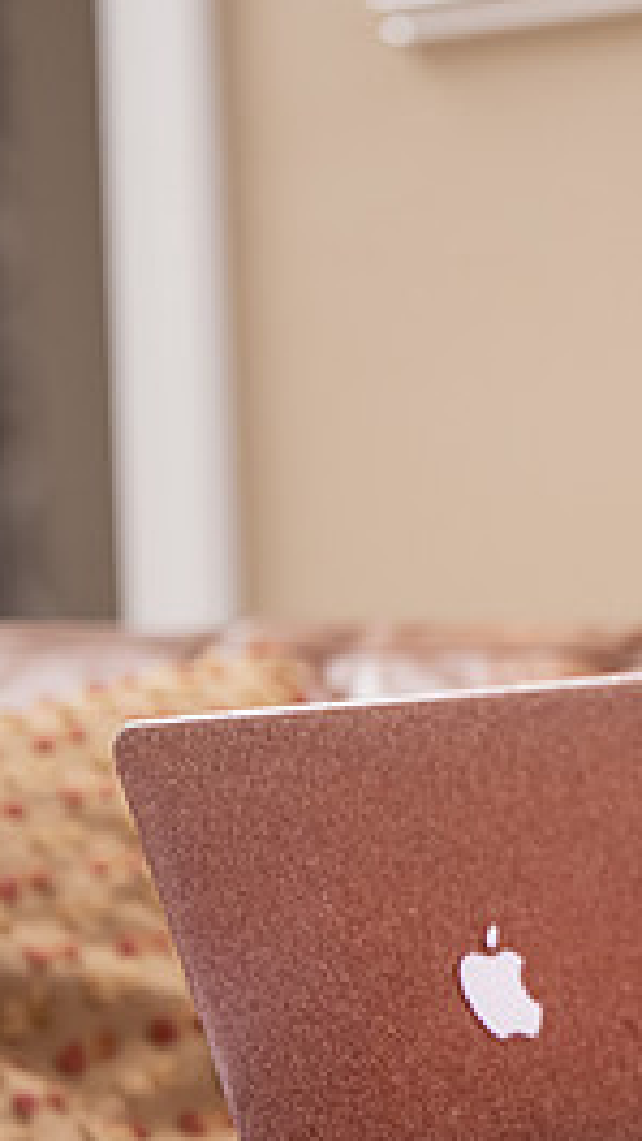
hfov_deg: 4.2
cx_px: 1064
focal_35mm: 287
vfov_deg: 7.5
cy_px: 605
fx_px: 8688
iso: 1000
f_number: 3.2
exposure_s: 1/200
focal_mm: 125
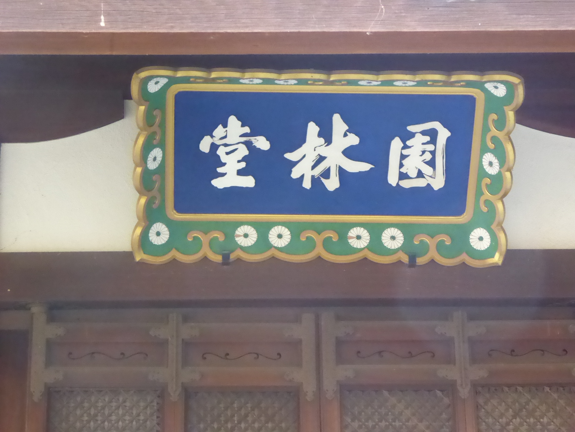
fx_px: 2110
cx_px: 288
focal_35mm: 127
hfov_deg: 15.5
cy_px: 216
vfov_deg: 11.7
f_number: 5.1
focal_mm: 20.6
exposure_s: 1/60
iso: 2500
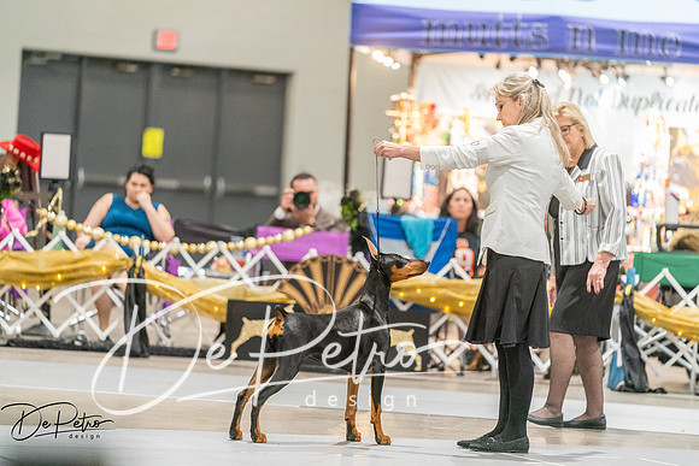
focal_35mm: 200
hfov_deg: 10.3
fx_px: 3884
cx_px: 350
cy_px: 233
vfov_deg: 6.9
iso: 6400
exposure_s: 1/250
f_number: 2.8
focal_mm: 200
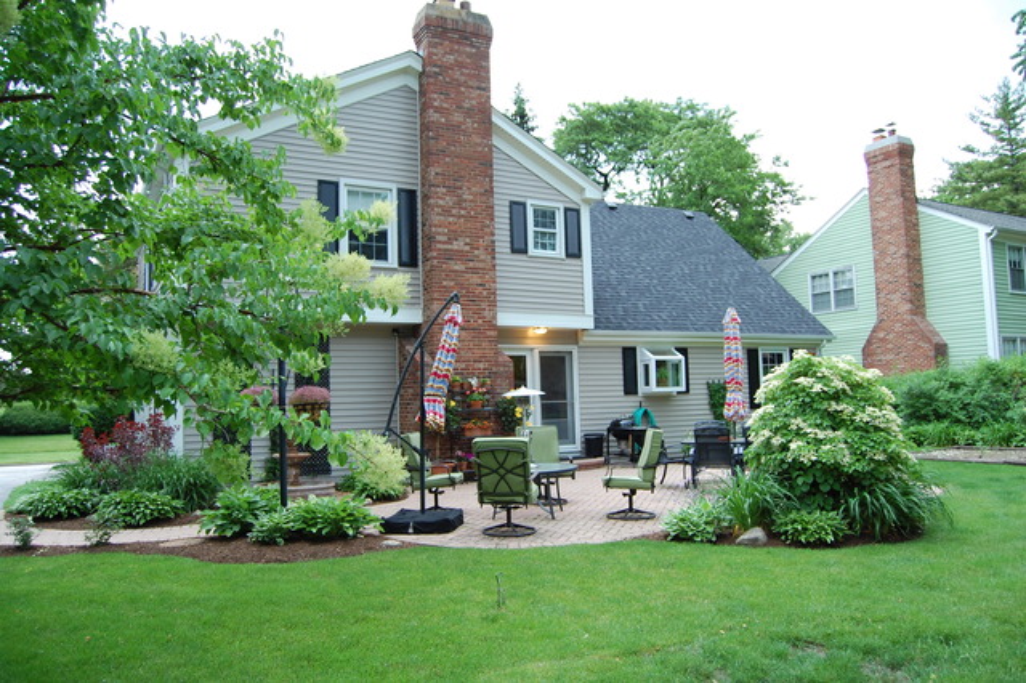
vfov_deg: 47.9
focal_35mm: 27
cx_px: 513
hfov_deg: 67.4
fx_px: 769
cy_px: 342
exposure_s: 1/80
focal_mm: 18
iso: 400
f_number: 4.5
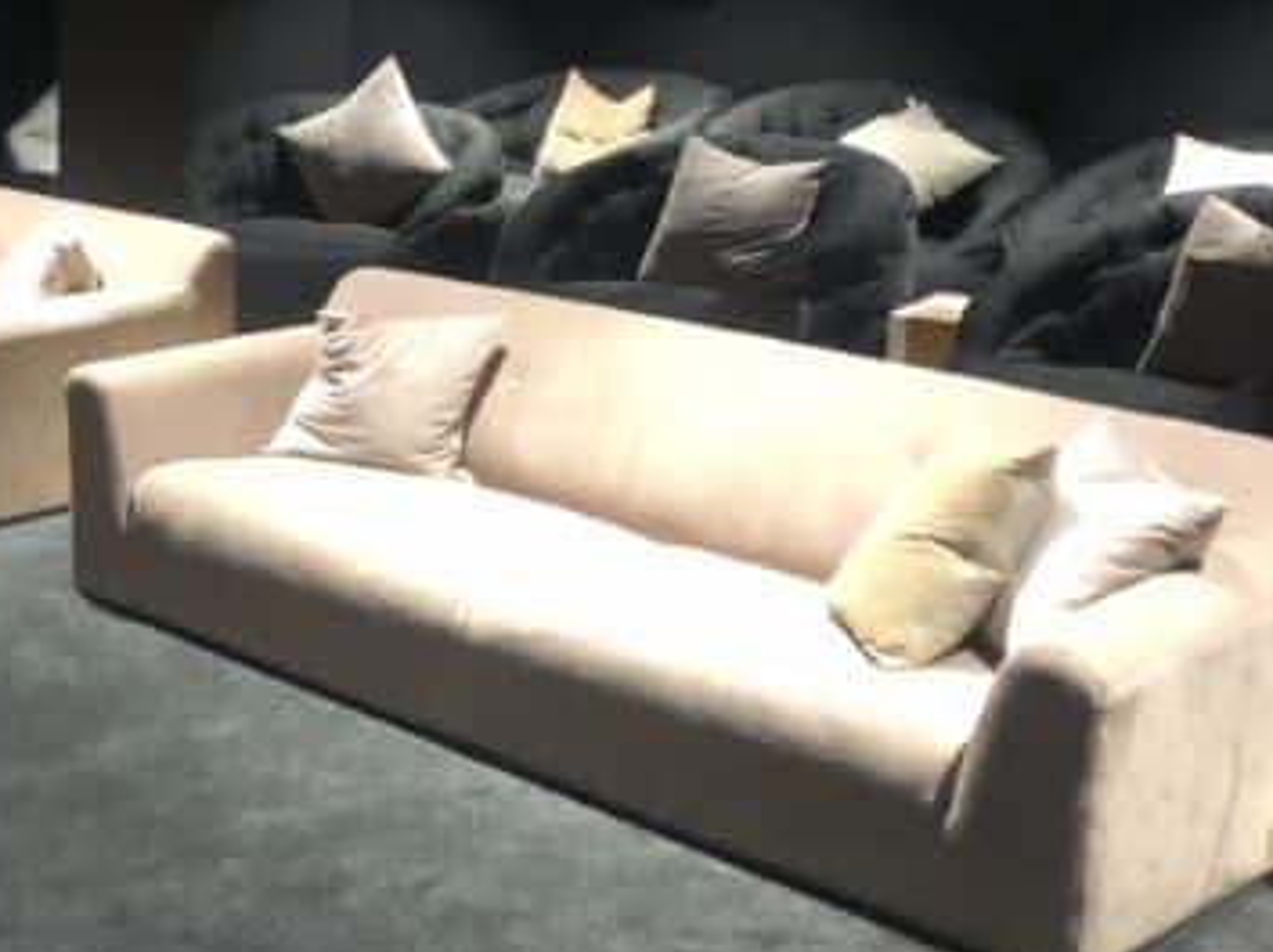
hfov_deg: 30.6
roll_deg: -1.3
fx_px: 2241
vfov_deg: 23.7
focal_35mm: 61
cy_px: 224
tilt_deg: -9.0
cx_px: 184
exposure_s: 1/6
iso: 100
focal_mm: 4
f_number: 1.8
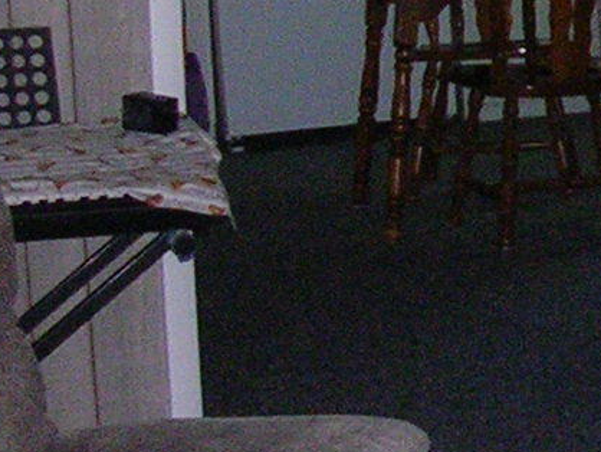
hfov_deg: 10.0
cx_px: 1083
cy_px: 23
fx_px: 3231
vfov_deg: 8.0
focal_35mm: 186
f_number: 2.8
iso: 200
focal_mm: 5.8
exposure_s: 1/60.1
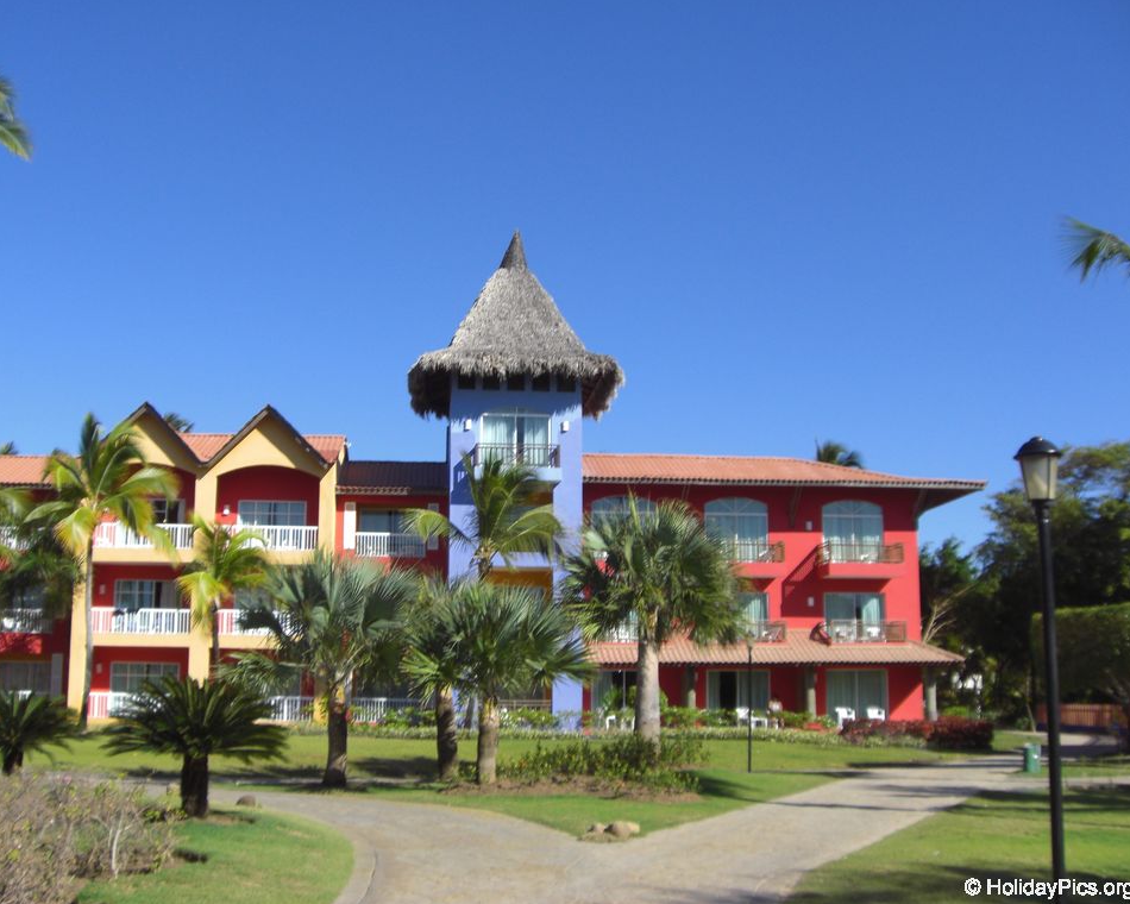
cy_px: 450
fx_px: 1338
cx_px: 528
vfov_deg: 37.3
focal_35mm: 40
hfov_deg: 45.8
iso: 64
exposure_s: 1/125
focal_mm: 6.2
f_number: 8
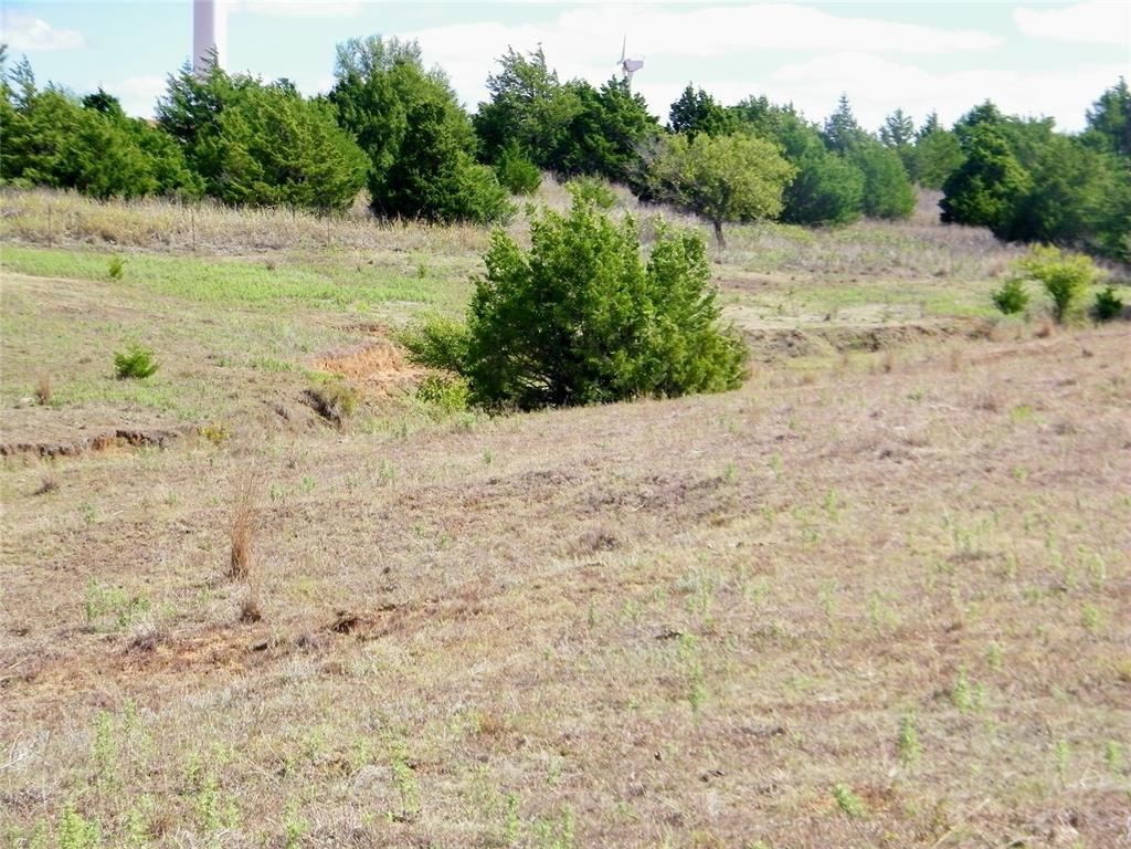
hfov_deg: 23.0
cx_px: 566
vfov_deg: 17.4
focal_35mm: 85
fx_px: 2777
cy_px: 424
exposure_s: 1/125
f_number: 9
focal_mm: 15.1
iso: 80
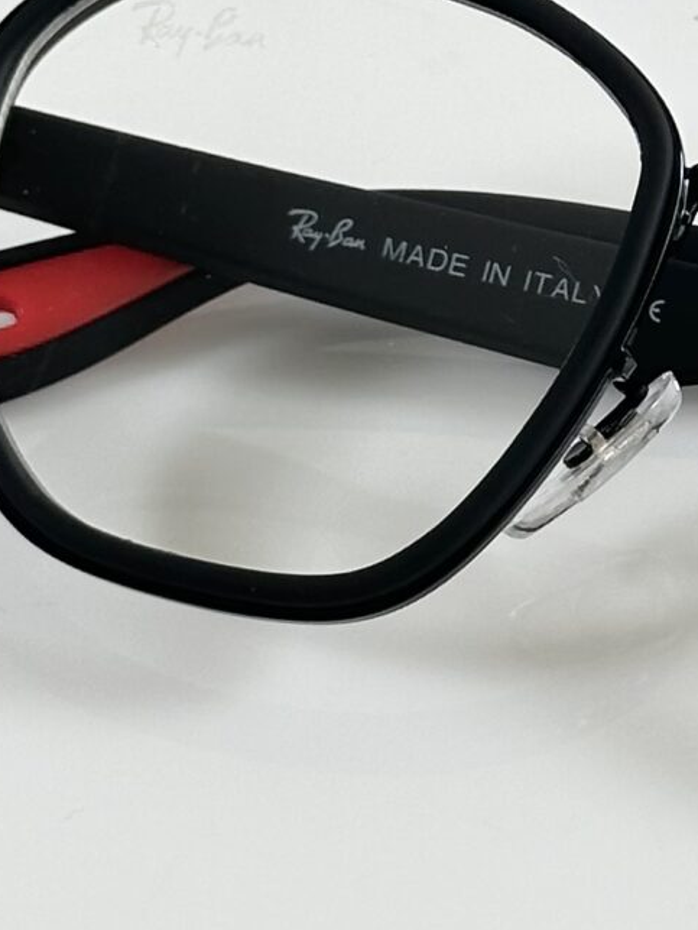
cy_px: 285
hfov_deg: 7.7
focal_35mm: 191
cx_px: 766
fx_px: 5130
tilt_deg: -45.9
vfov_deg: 10.3
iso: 64
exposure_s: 1/121
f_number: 1.78
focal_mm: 6.86
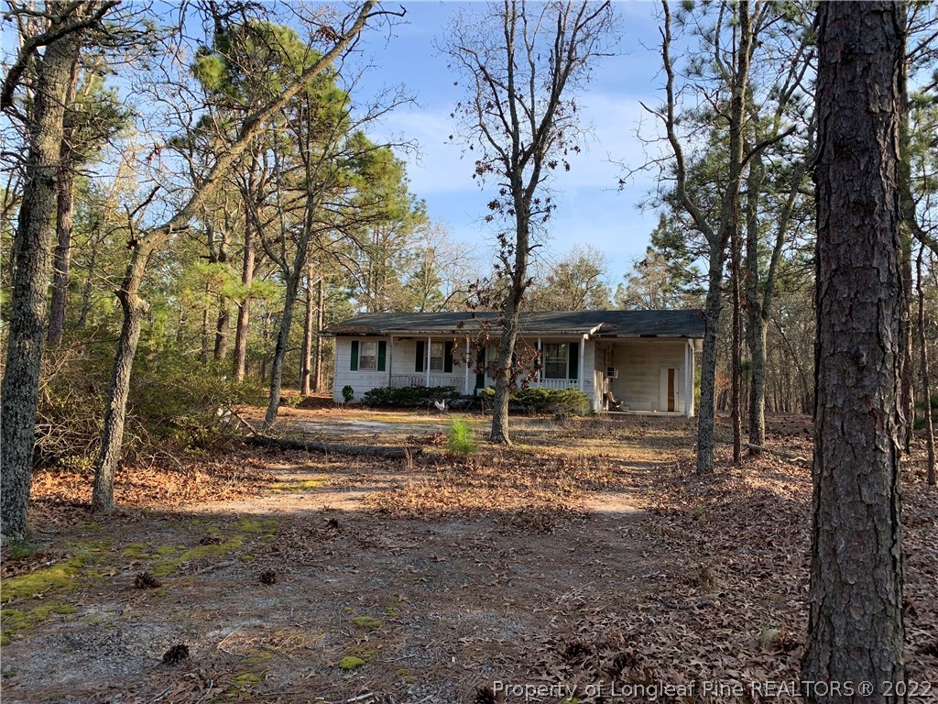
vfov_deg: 53.1
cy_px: 352
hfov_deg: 67.3
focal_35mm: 26
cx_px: 469
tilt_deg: +3.2
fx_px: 705
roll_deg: -2.0
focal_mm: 4.25
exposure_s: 1/601
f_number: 1.8
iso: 25
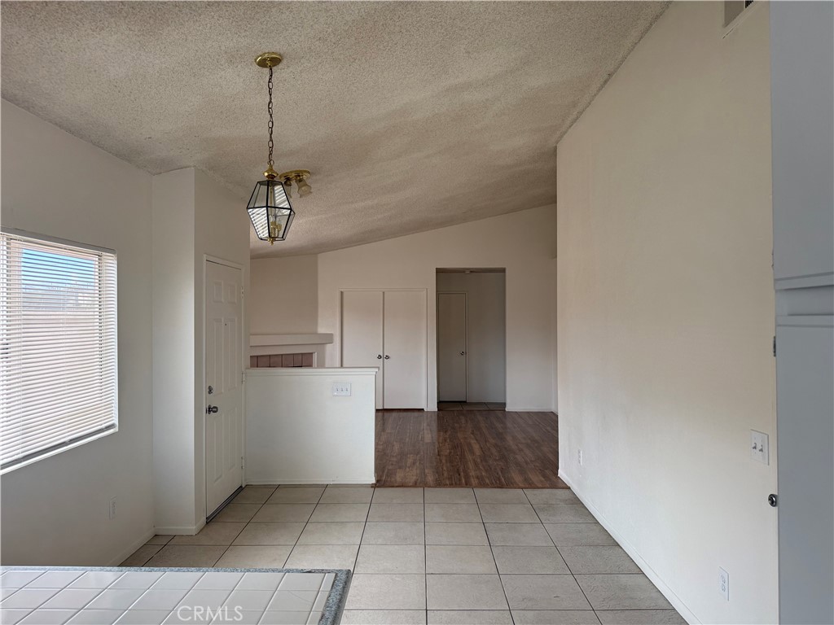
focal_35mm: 24
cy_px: 312
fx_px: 578
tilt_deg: +1.5
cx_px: 417
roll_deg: +0.1
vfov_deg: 56.8
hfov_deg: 71.6
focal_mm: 6.76
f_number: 1.78
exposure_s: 1/237
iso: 100
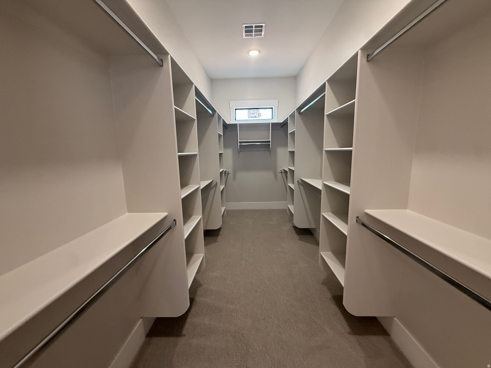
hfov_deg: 102.1
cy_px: 184
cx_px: 246
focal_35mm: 14
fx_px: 199
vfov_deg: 85.7
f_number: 2.2
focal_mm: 2.22
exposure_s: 1/120
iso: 400
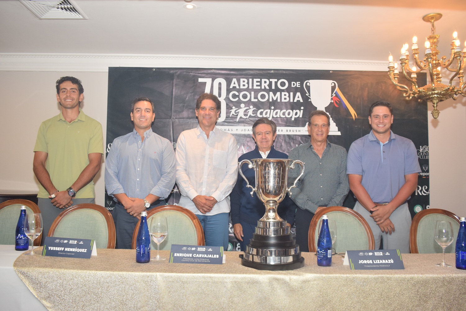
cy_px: 156
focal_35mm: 32
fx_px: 408
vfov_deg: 41.7
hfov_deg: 59.5
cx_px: 233
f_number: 5
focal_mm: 21
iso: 1000
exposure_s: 1/200
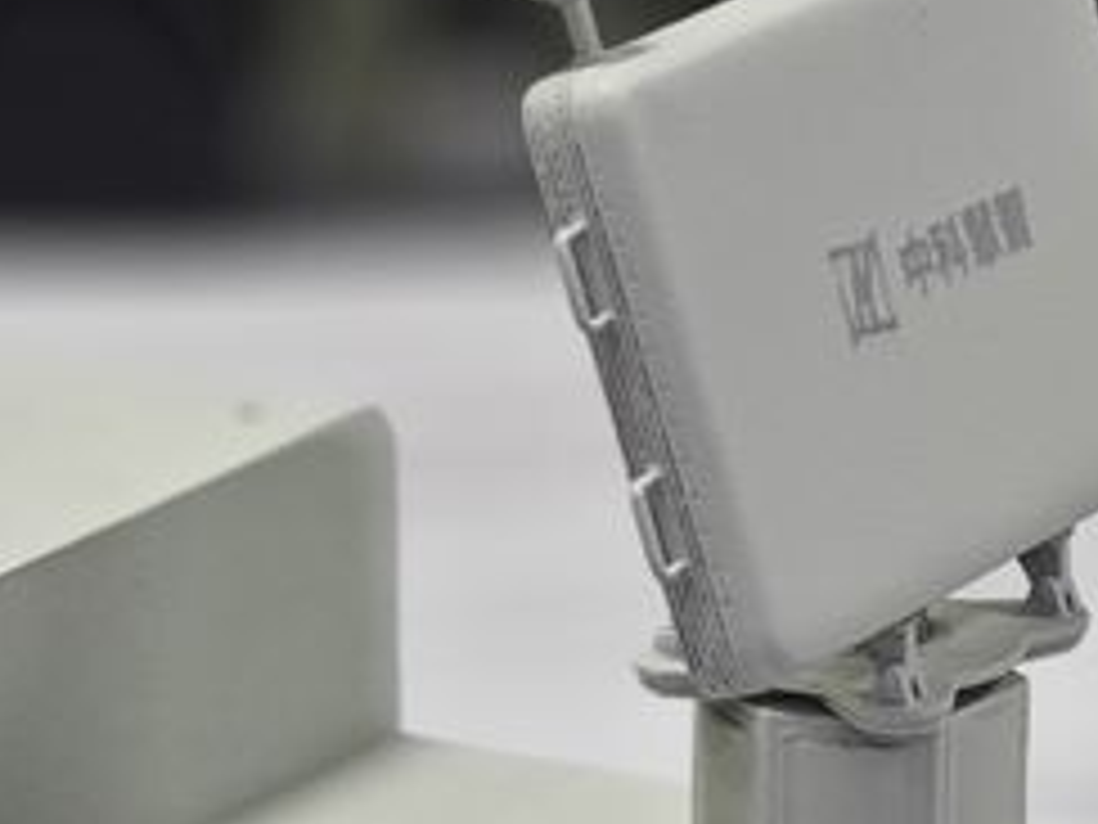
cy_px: 1153
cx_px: 1071
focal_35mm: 315
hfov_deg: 6.3
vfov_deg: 4.7
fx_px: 9992
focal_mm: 9.87
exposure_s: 1/112
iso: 320
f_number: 1.8
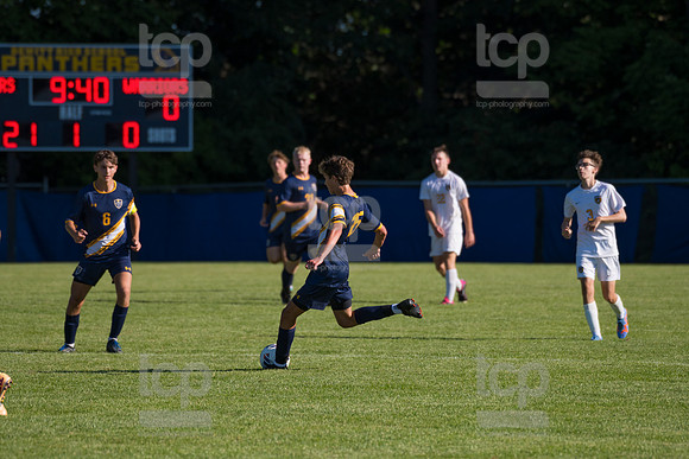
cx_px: 344
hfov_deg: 6.6
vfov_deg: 4.4
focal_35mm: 310
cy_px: 230
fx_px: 5934
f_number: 5.6
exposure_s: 1/2000
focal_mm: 310
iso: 320
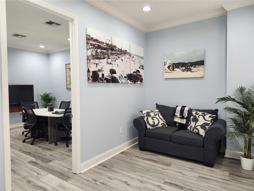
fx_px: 169
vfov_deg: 58.9
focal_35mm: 23
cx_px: 127
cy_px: 96
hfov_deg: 73.9
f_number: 1.8
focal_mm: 5.4
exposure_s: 1/120
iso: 320
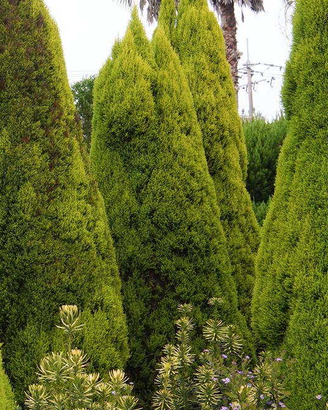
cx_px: -245
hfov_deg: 14.0
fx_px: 1202
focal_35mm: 99
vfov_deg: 19.3
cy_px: 265
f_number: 11
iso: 400
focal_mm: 35
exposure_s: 1/100
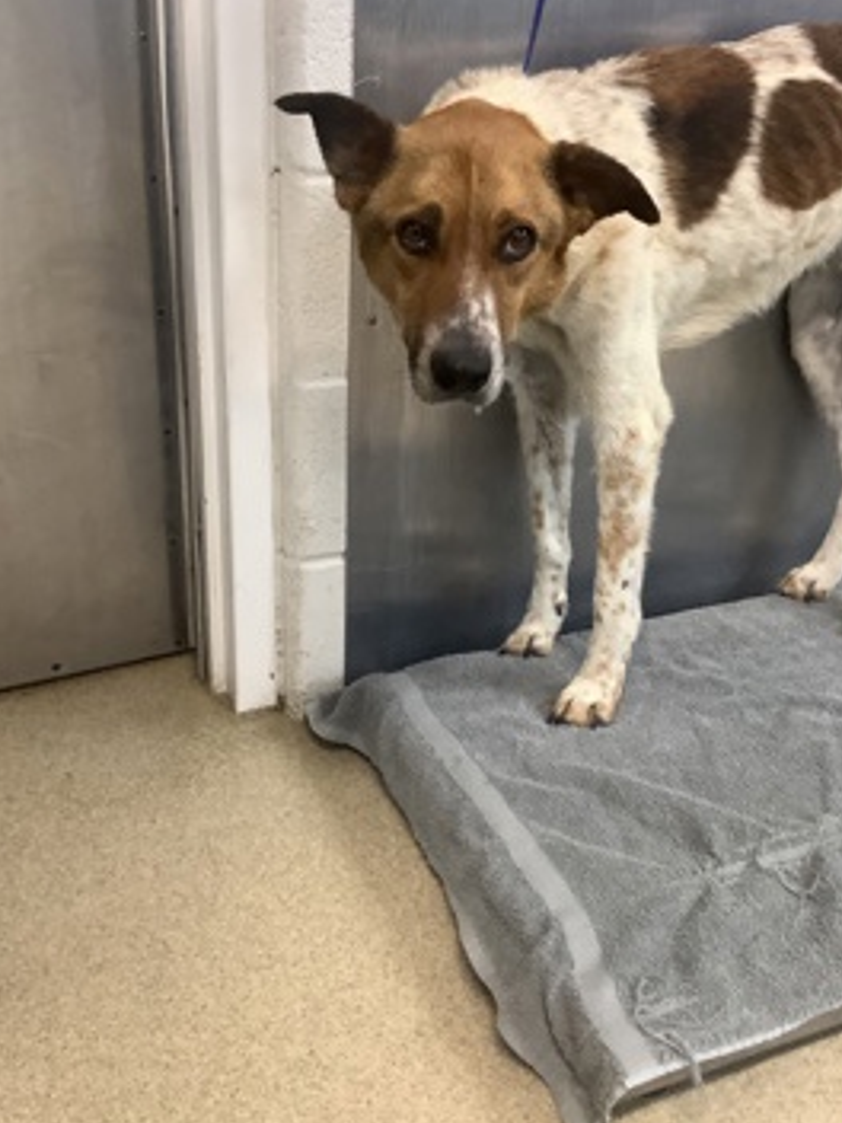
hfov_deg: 38.7
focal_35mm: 37
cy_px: 491
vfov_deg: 50.0
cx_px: 400
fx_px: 1200
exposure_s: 1/60
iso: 320
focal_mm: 3.3
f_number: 2.4
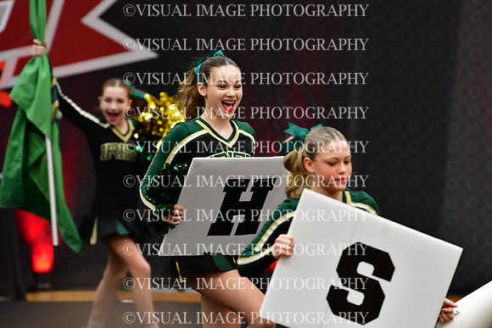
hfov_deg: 6.9
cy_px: 164
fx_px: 4101
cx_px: 246
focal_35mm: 300
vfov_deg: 4.6
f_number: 3.5
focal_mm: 200
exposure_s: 1/500
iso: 4000
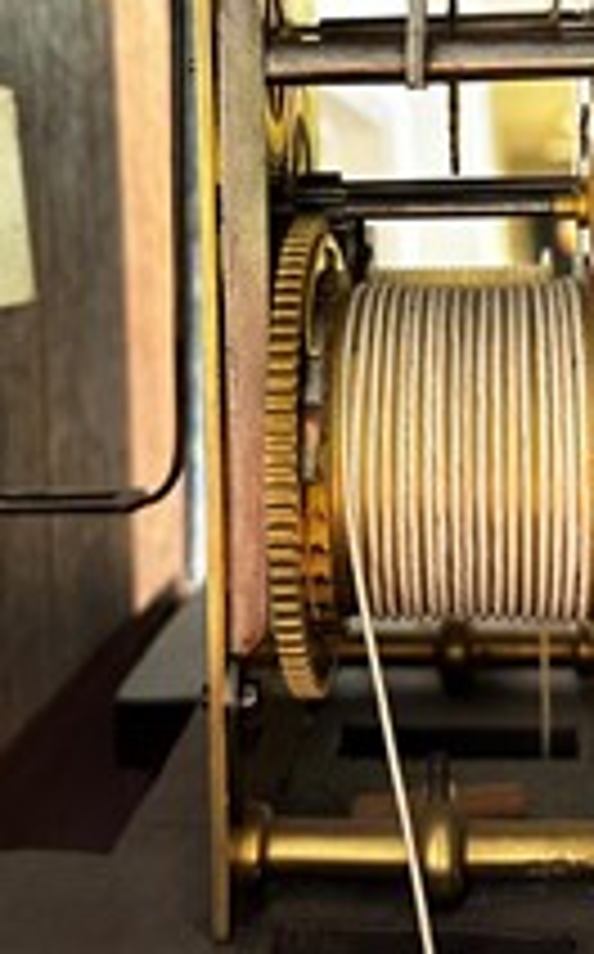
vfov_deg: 40.6
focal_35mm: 48
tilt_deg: -0.1
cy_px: 234
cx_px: 387
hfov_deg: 26.7
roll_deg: +3.0
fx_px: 1247
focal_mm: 6.86
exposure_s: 1/50
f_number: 1.78
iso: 500
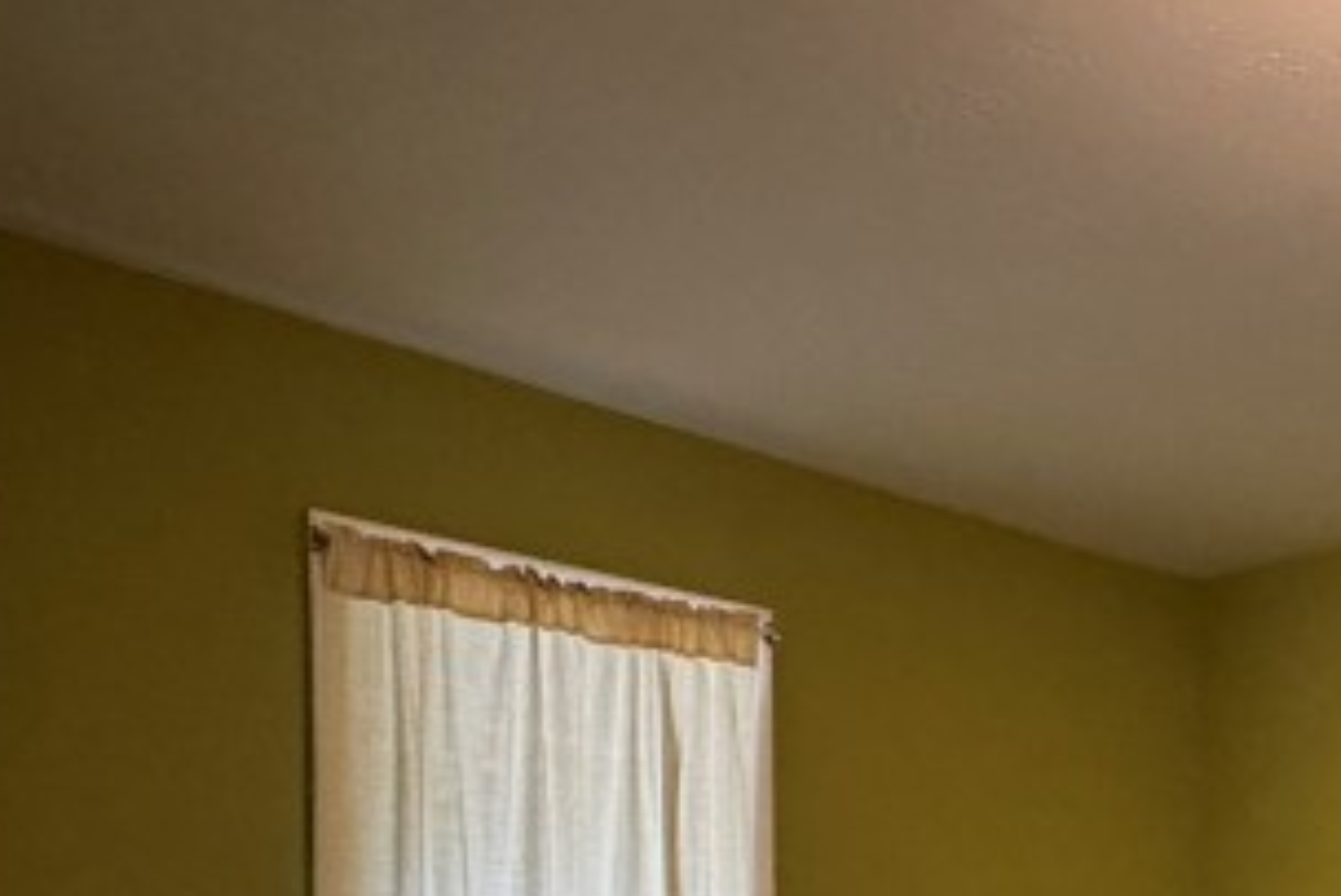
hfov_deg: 37.6
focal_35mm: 49
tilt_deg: -4.0
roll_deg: +0.2
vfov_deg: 24.0
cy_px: 1178
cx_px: 1209
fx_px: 1826
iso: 800
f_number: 2.2
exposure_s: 1/60
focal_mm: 2.22
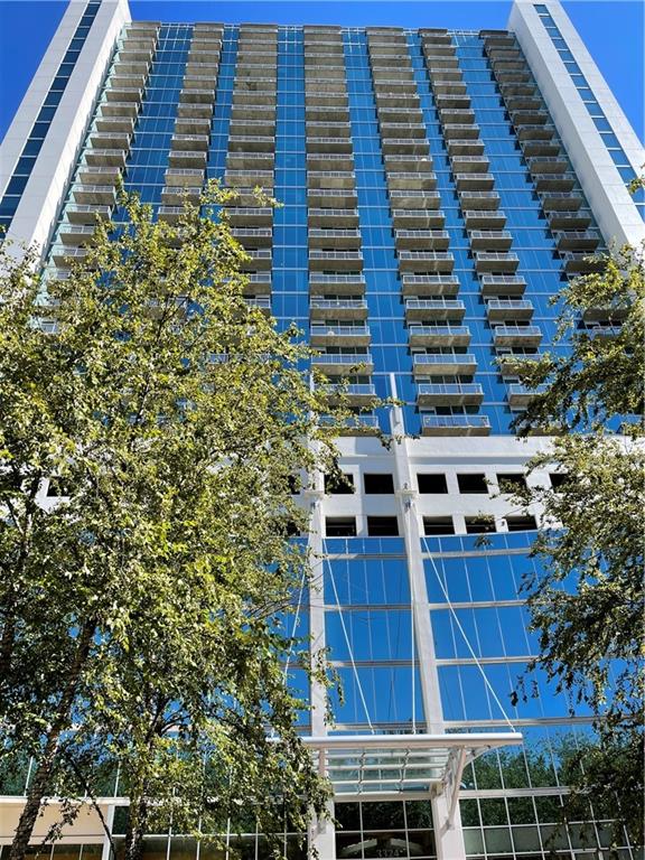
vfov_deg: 67.3
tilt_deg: +35.6
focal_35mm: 26
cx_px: 322
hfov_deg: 53.1
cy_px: 430
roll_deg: +1.1
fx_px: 646
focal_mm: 5.1
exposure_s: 1/1420
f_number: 1.6
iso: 32
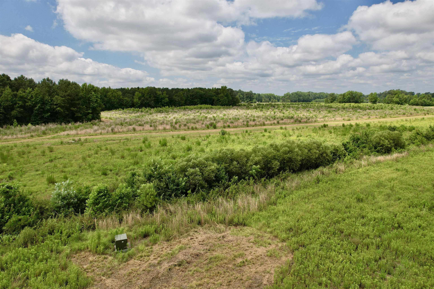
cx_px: 217
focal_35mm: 22
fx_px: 265
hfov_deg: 78.6
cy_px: 144
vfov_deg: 57.2
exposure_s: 1/2500
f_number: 2.8
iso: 100
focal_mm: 8.38
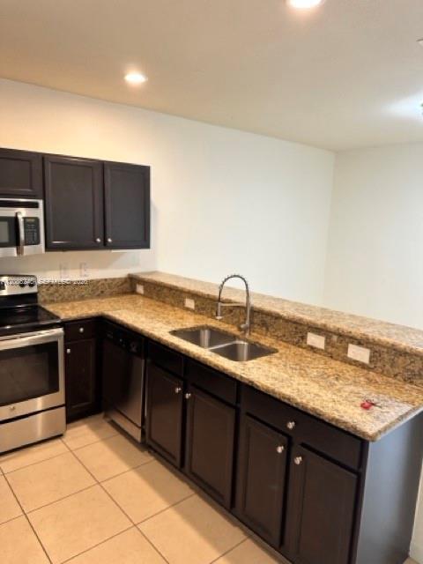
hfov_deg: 56.8
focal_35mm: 24
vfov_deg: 71.6
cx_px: 212
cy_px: 282
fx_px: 391
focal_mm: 6.86
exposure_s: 1/60
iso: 160
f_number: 1.78
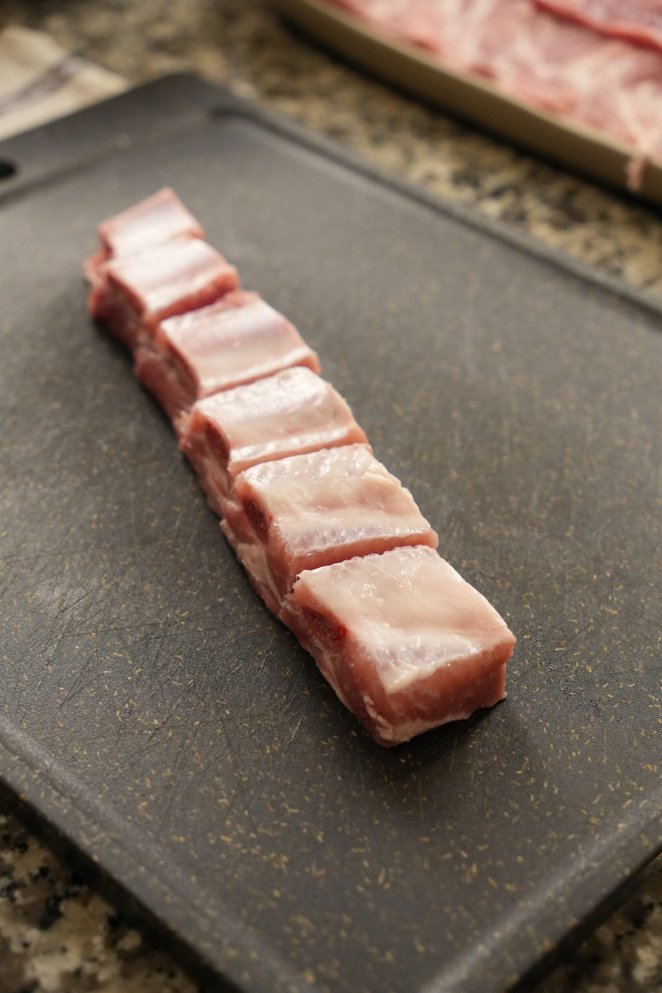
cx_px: 333
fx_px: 1633
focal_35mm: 59
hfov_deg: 22.9
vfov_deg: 33.8
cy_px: 492
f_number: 3.5
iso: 1600
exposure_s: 1/160
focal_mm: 38.8
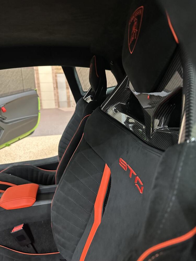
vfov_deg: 71.6
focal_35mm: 24
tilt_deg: -12.5
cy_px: 130
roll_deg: +2.5
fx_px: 181
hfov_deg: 56.8
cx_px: 98
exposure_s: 1/41
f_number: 1.78
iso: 1000
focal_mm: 6.86
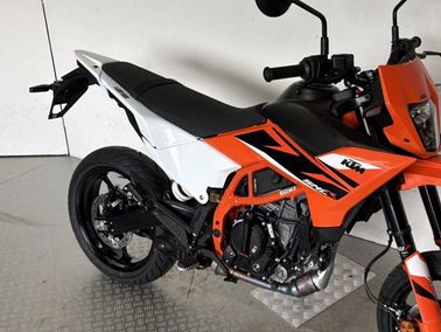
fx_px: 561
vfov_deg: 32.9
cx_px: 308
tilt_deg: -24.7
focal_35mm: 44
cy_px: 162
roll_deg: -0.1
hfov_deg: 42.1
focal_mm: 5.96
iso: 50
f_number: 1.6
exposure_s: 1/100
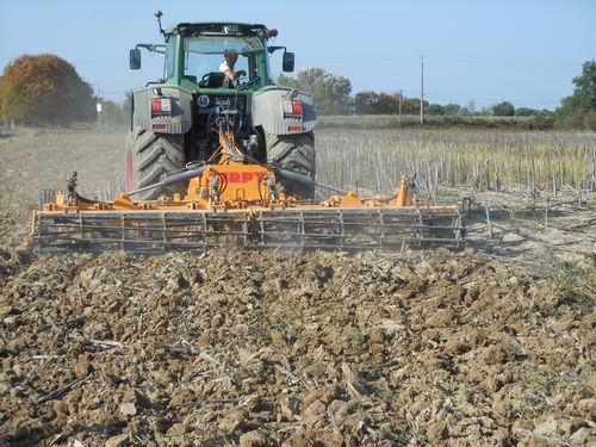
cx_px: 298
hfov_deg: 25.7
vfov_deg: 19.4
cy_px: 224
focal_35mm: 76
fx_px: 1309
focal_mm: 13.6
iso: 80
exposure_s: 1/500
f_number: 4.4
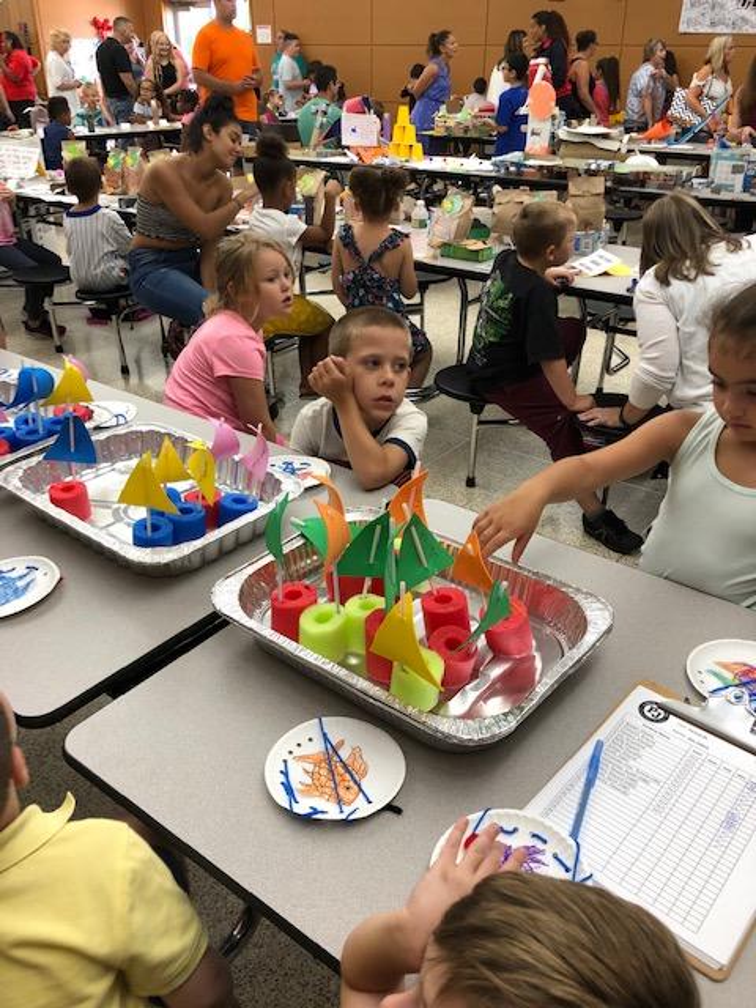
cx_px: 378
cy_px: 504
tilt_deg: -27.4
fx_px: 815
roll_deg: +0.2
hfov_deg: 49.7
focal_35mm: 28
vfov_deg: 63.4
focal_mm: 4
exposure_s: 1/24
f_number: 1.8
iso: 40
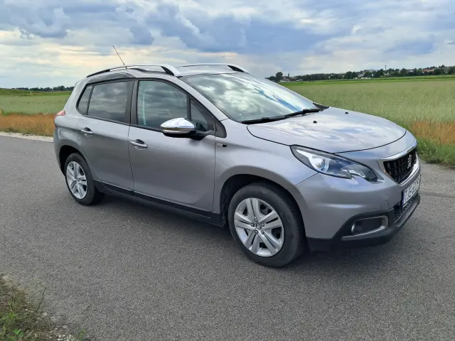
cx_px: 228
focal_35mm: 27
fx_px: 355
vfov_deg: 51.4
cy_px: 170
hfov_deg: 65.3
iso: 50
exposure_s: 1/448
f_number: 1.8
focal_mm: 4
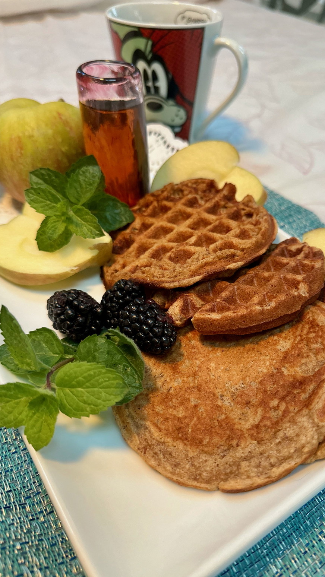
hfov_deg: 42.6
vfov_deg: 69.8
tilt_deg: -41.4
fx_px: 413
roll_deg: -2.7
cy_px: 294
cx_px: 203
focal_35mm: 27
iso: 400
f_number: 1.78
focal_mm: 6.86
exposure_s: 1/60
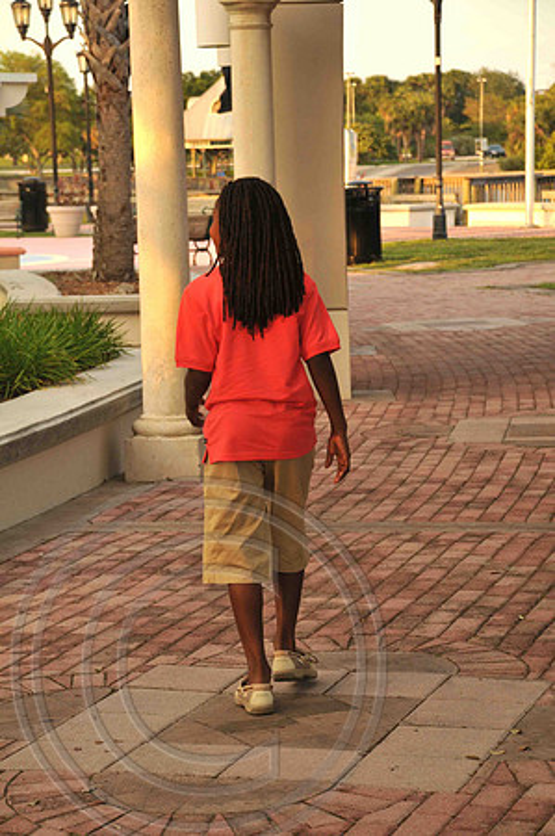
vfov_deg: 20.6
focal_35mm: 99
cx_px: 278
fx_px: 2294
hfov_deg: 13.8
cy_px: 418
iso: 200
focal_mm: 66
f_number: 5.6
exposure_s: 1/125
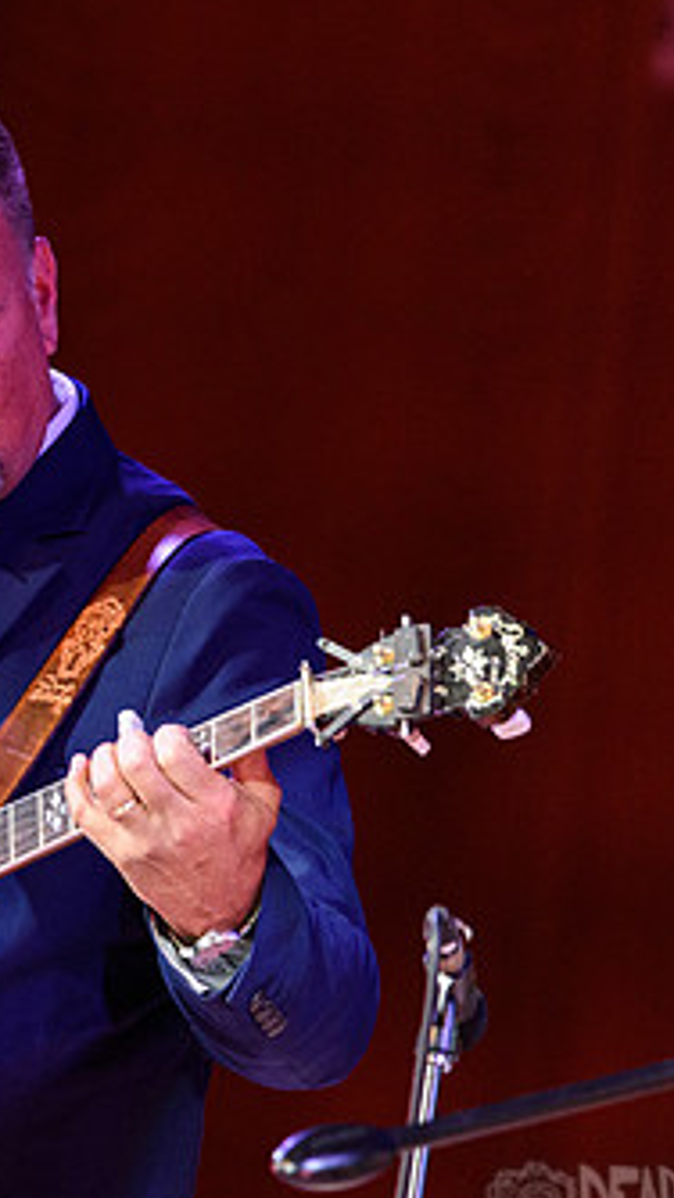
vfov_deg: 2.8
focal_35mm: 764
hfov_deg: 1.6
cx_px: -133
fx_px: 24262
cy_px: 597
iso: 2500
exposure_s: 1/250
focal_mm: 420
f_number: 6
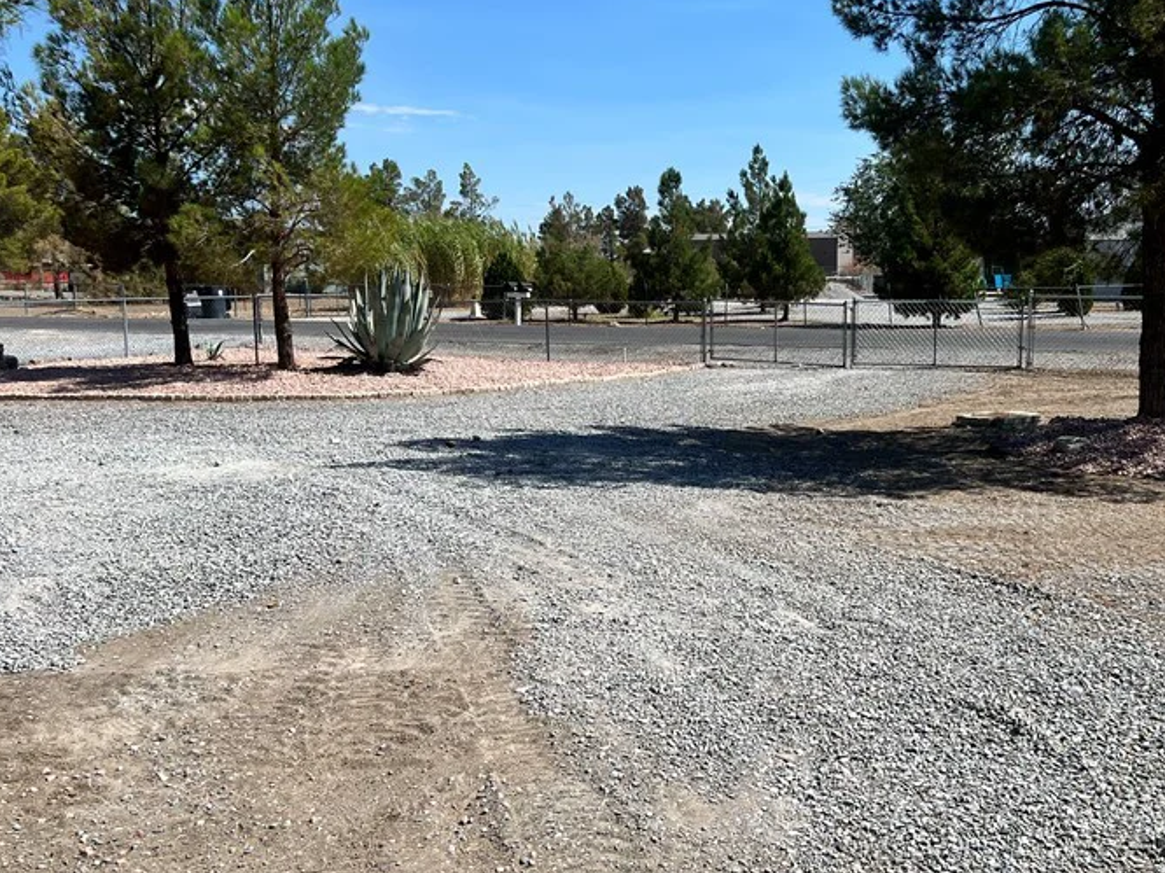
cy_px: 439
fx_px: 1346
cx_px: 740
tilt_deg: -5.0
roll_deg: +0.7
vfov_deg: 35.9
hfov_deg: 46.3
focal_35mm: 40
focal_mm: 5.7
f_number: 1.5
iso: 50
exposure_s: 1/6211
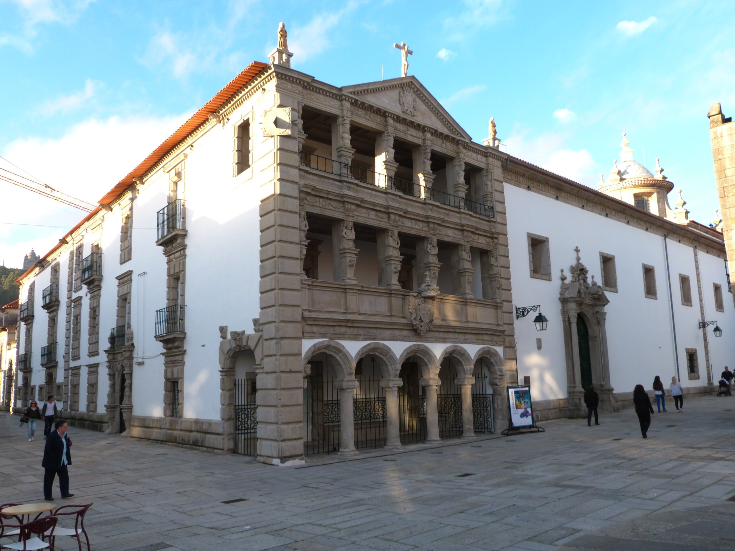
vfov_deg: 48.2
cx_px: 368
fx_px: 616
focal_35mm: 29
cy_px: 276
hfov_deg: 61.7
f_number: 4
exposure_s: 1/125
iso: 100
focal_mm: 5
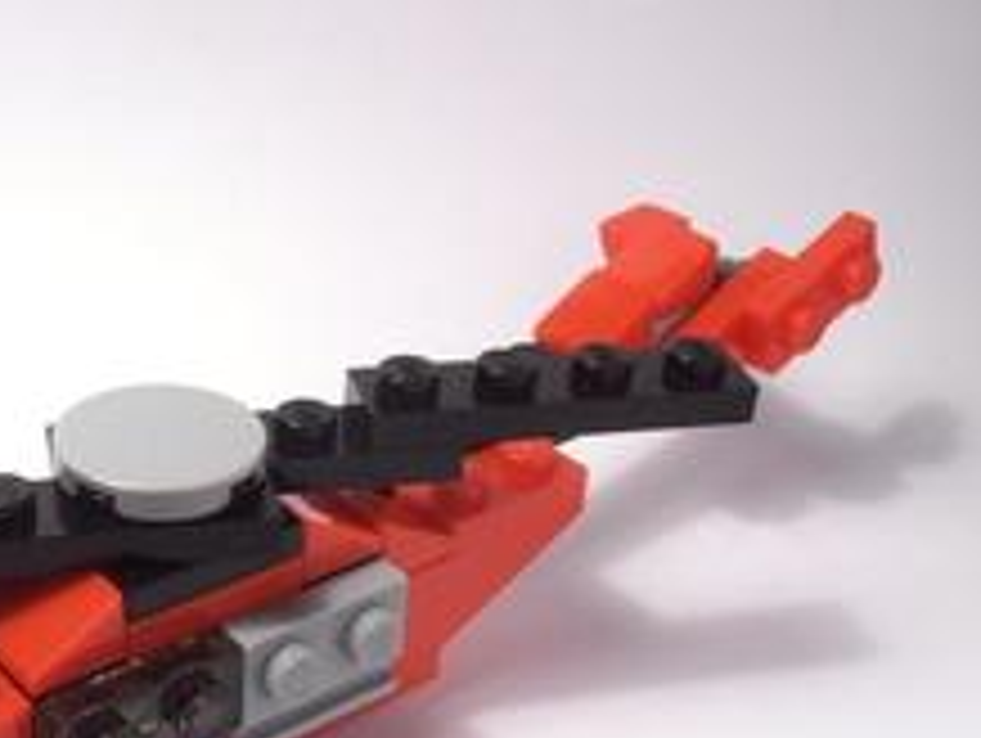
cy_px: 531
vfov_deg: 23.9
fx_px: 1731
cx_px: 212
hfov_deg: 30.9
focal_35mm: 61
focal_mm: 6.61
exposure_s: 1/80
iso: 80
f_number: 3.9
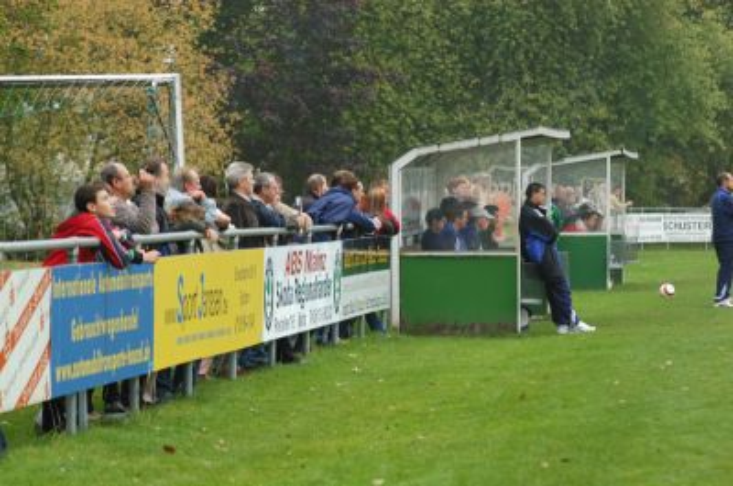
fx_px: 4115
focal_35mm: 202
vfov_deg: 6.8
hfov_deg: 10.2
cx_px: 366
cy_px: 243
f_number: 4.5
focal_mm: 135
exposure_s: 1/320
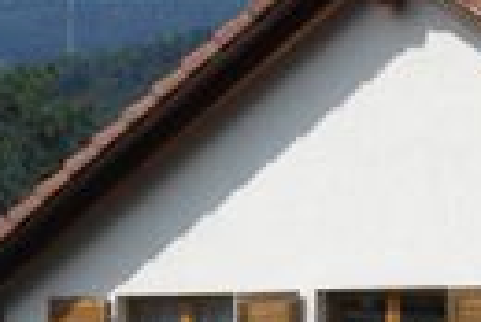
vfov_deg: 7.3
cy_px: 522
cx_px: 459
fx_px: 2461
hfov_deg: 11.1
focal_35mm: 184
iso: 100
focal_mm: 26
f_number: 7.1
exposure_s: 1/320
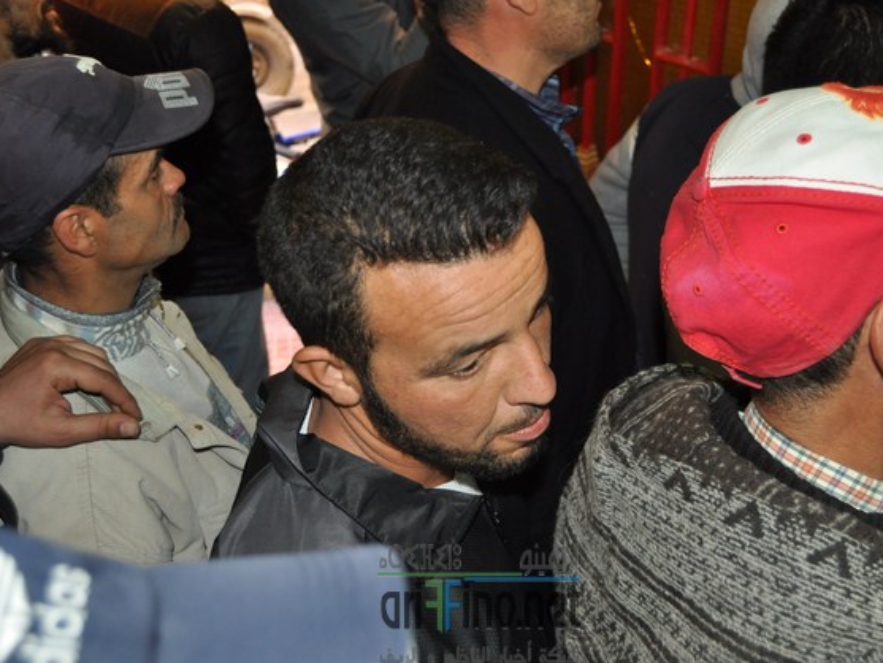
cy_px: 332
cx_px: 479
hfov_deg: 43.8
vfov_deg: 33.6
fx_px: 1097
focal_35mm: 43
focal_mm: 26
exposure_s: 1/60
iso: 800
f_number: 4
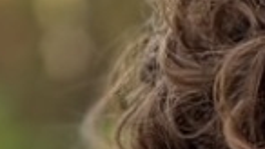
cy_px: 704
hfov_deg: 2.3
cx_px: 528
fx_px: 6715
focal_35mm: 956
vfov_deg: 1.3
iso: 50
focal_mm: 15.66
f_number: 2.8
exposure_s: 1/124
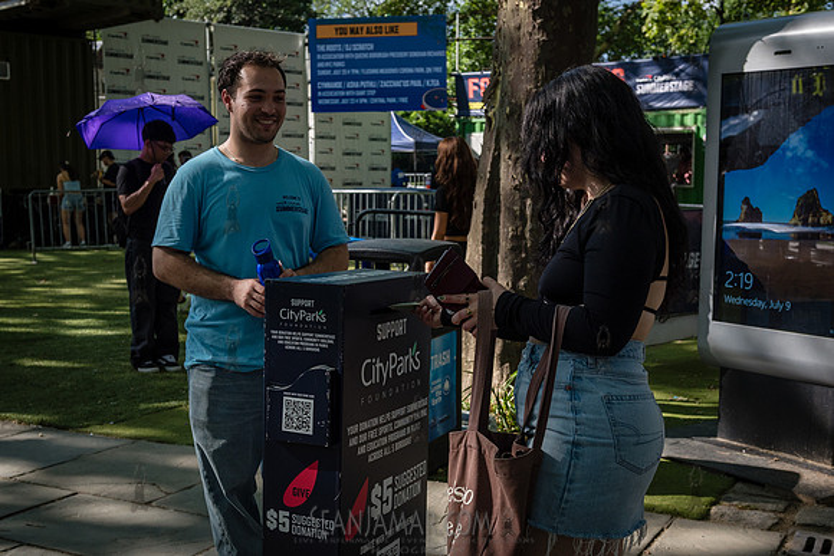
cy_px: 307
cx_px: 413
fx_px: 1090
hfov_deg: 41.9
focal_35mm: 47
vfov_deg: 28.6
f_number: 5
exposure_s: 1/1600
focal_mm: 40
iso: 500
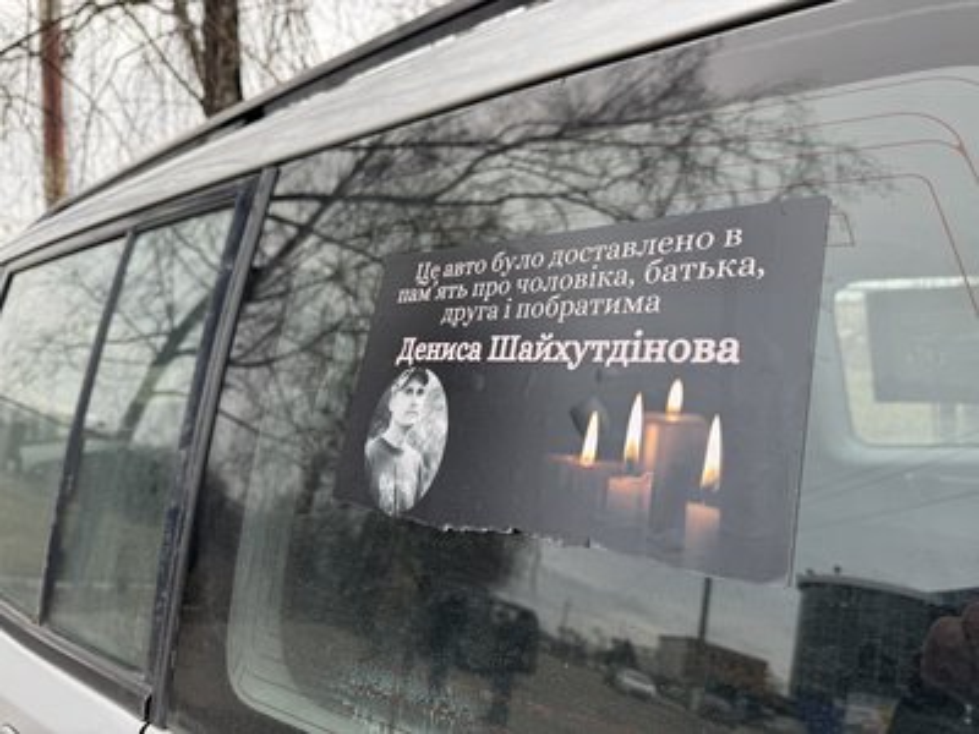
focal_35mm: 24
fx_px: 679
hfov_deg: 71.6
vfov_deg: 56.8
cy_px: 367
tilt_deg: -2.6
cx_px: 490
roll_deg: +0.8
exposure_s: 1/141
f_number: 1.78
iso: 64
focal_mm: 6.76
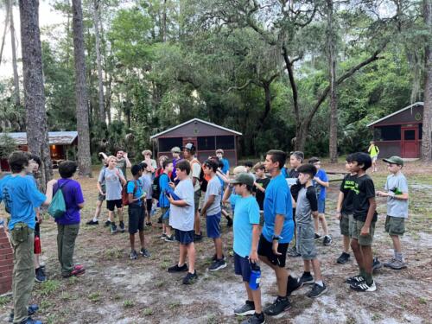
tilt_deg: -2.7
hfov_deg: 67.3
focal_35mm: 26
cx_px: 216
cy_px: 162
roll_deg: +1.4
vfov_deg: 53.1
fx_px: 324
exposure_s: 1/60
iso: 200
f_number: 1.5
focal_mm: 5.7
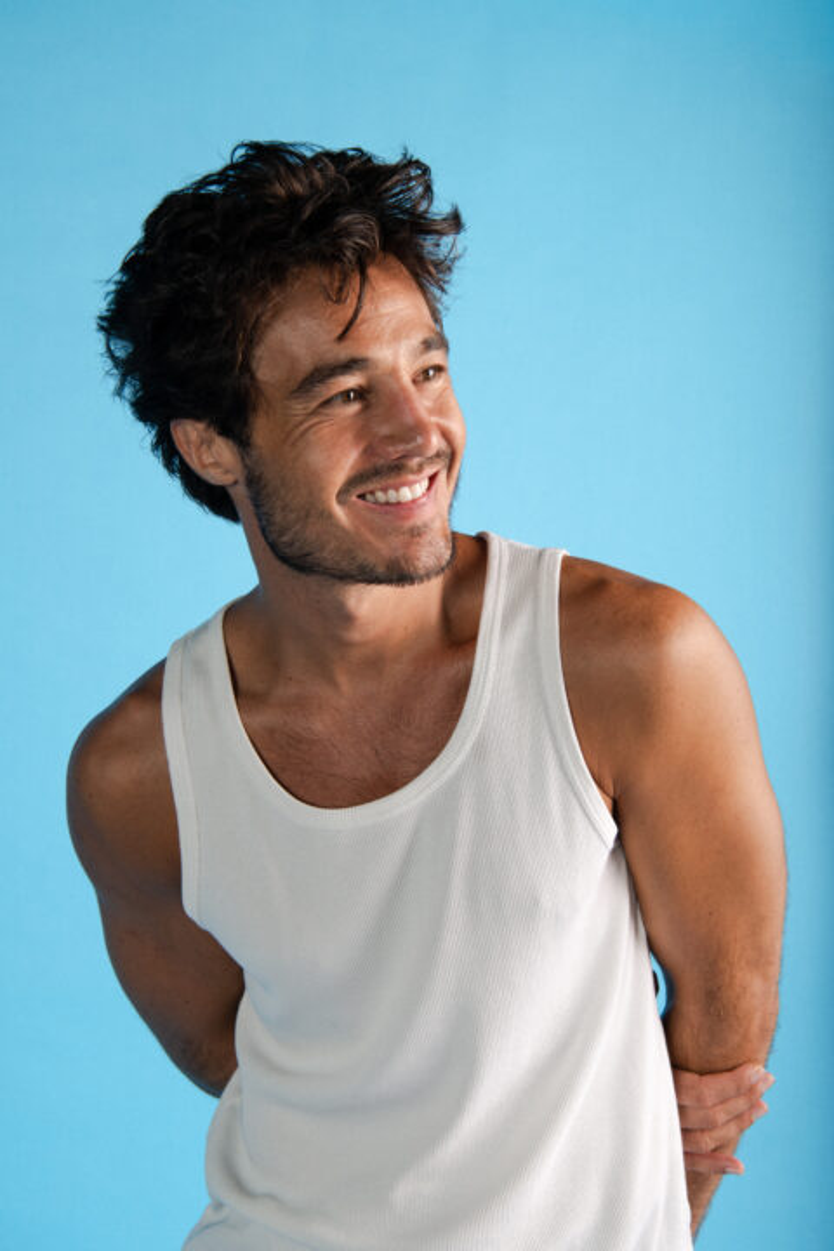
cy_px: 626
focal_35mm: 52
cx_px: 417
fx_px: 1807
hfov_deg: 26.0
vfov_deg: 38.2
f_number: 9
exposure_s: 1/250
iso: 250
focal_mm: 52
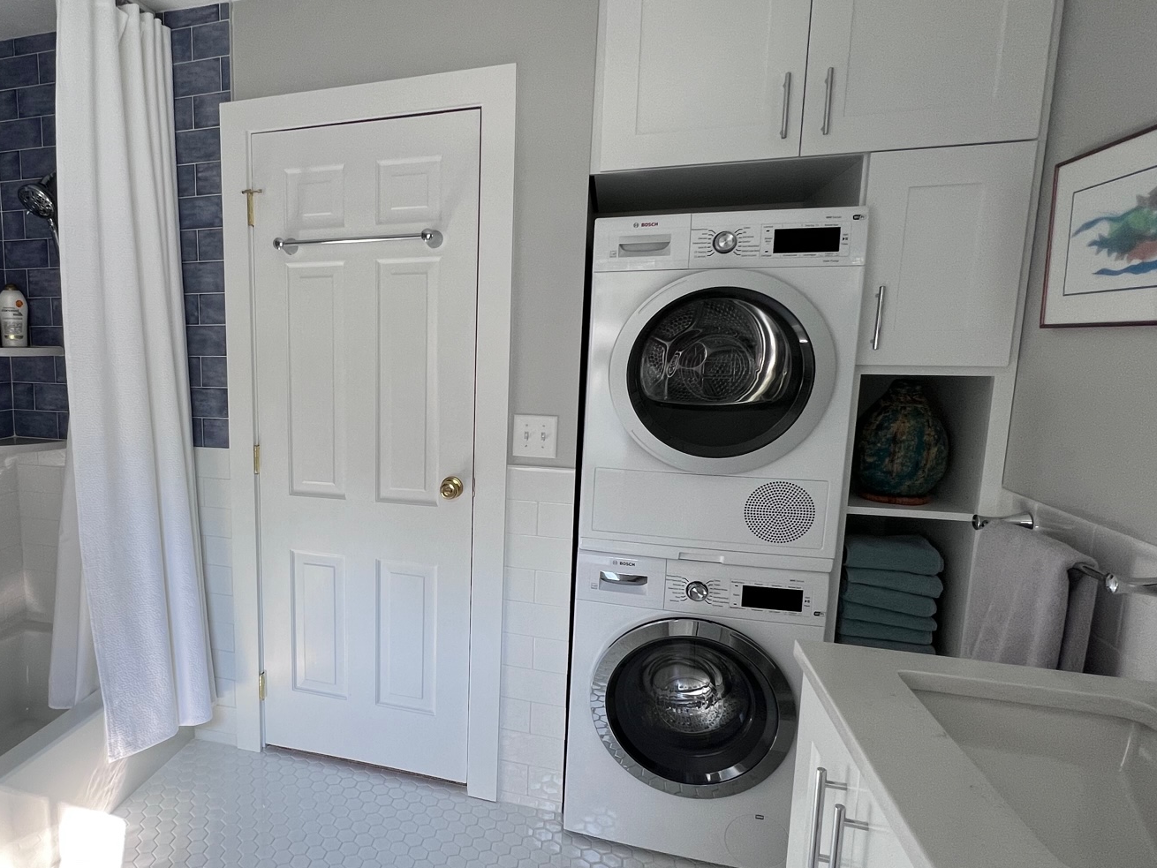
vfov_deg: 66.0
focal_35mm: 20
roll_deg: +0.1
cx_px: 359
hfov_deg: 78.3
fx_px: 669
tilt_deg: -7.6
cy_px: 440
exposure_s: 1/99
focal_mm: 1.57
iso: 80
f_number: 1.8
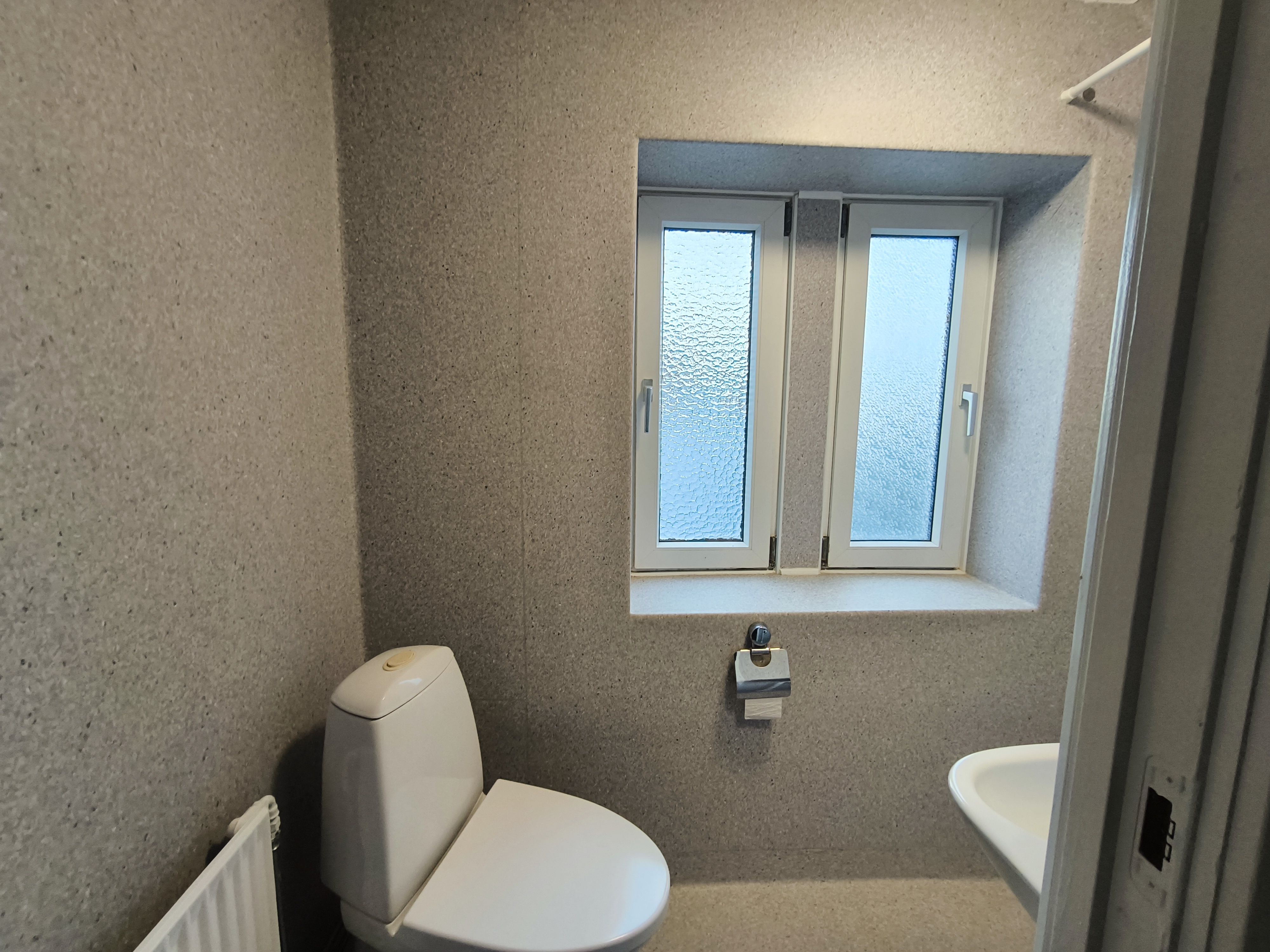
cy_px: 476
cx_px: 635
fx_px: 550
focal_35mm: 15
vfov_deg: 81.7
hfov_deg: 98.2
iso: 125
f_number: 2.2
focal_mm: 1.91
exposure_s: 1/50
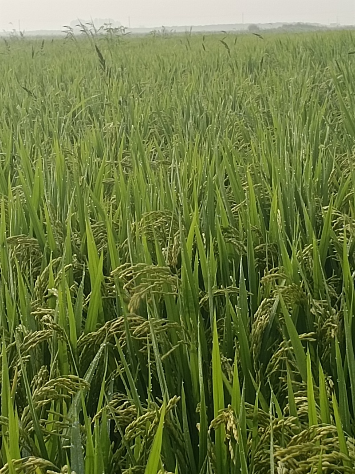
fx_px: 1518
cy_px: 237
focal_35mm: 111
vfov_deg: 17.7
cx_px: 178
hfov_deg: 13.3
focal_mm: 3.96
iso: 100
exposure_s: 1/651
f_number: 1.8
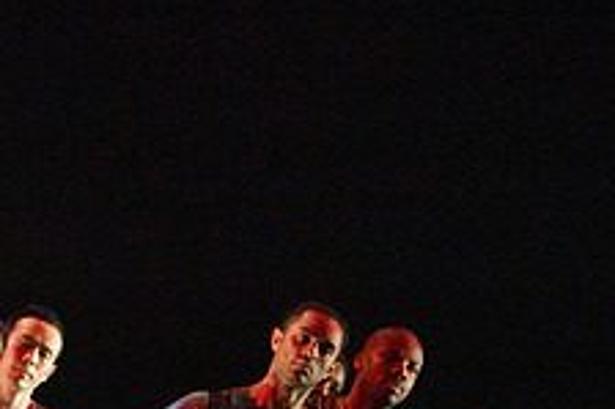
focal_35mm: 793
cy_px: 411
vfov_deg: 1.7
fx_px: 13537
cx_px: -228
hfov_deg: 2.6
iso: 5000
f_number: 5.6
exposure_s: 1/250
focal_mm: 271
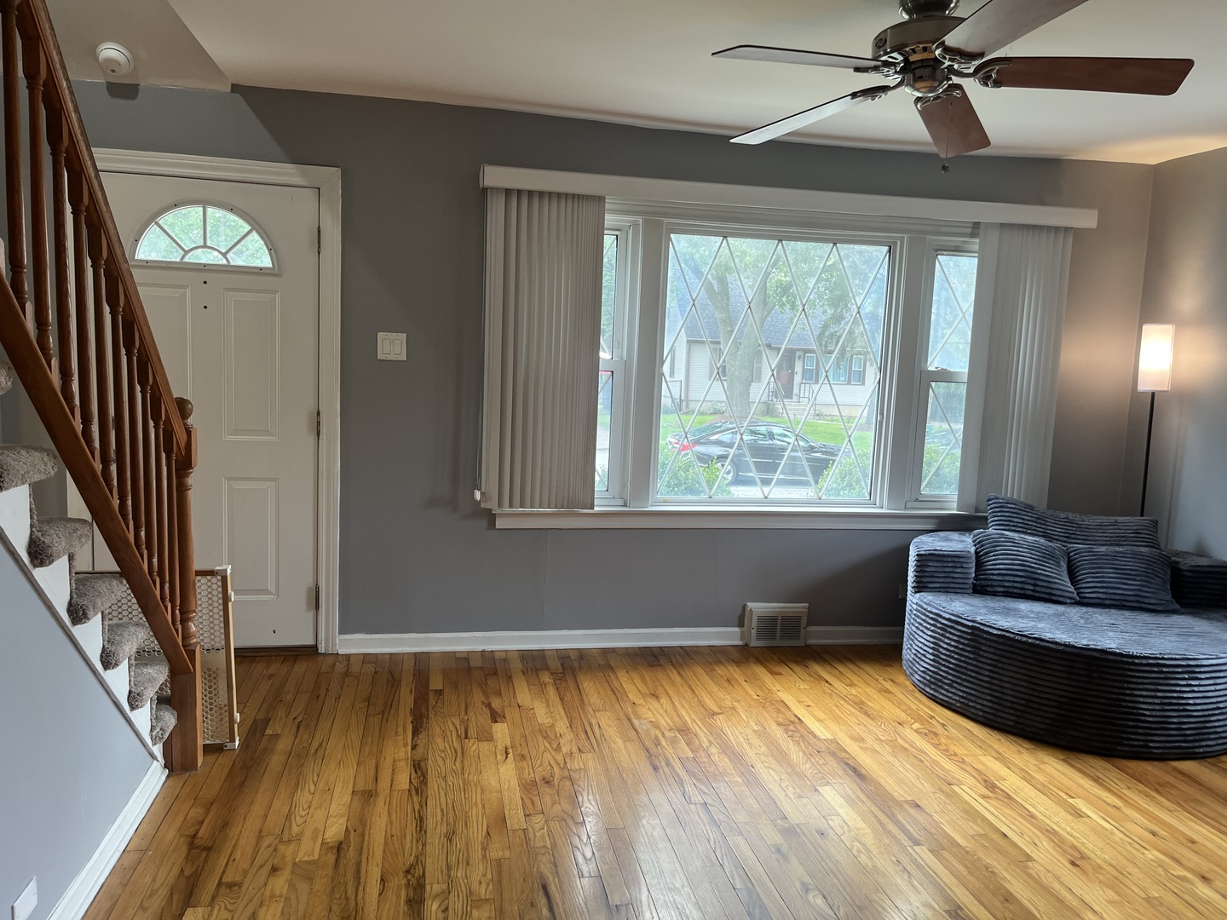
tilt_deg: -6.2
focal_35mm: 26
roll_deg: -2.3
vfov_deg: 53.1
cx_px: 614
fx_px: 922
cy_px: 460
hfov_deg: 67.3
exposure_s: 1/120
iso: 100
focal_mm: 5.1
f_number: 1.6
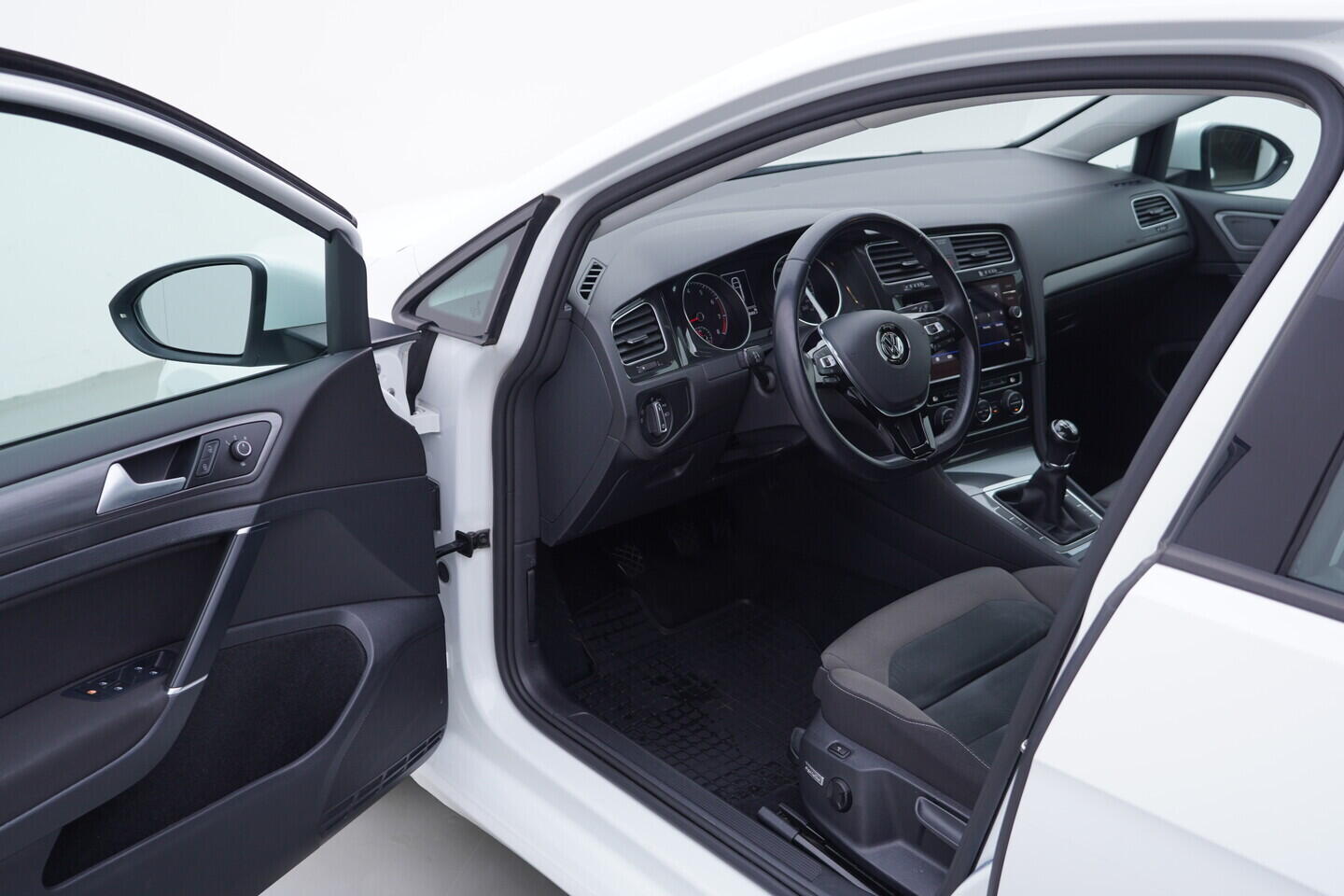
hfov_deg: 53.1
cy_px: 448
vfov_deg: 36.9
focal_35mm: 36
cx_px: 672
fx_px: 1344
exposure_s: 1/50
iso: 125
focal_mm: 24
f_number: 3.2
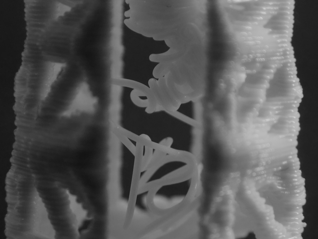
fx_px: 891
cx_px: 159
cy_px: 120
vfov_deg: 15.2
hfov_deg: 20.2
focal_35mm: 97
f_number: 4.6
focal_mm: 17.2
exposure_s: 1/30
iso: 180
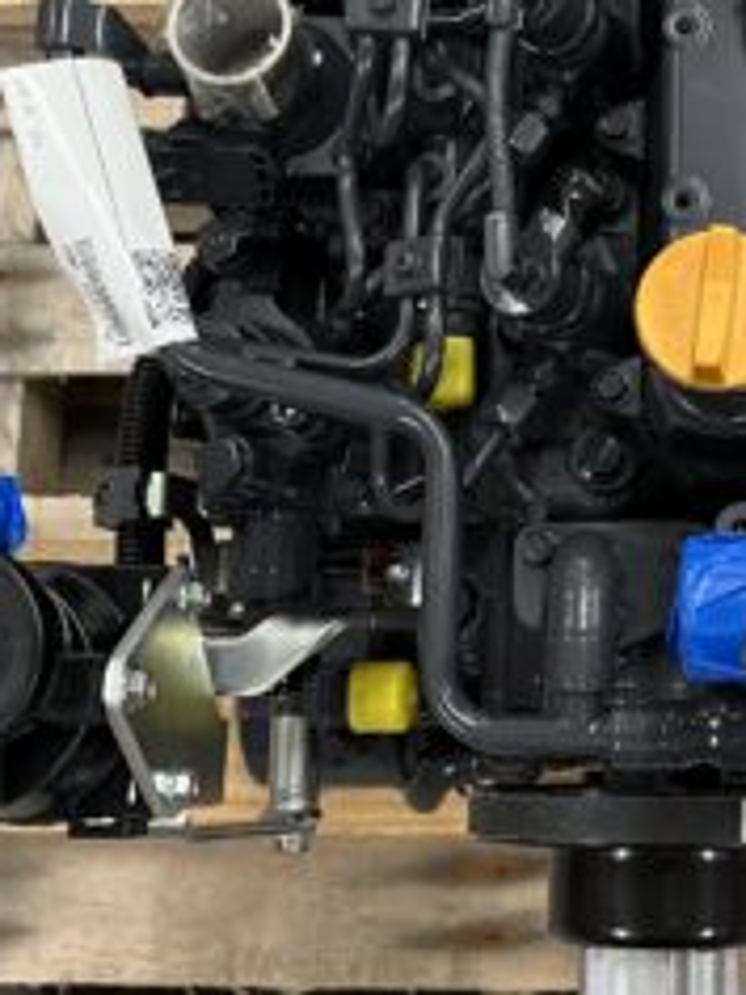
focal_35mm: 66
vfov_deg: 29.2
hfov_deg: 21.7
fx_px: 1896
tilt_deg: -77.4
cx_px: 691
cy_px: 320
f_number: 1.6
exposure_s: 1/60
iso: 250
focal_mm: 5.1
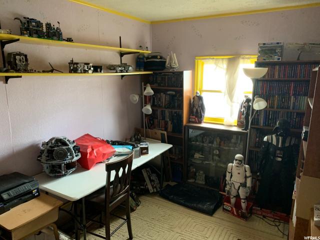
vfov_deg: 53.1
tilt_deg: -10.6
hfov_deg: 67.3
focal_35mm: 26
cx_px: 160
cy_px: 120
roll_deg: -0.2
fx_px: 240
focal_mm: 4.25
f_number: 1.8
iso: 400
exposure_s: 1/42
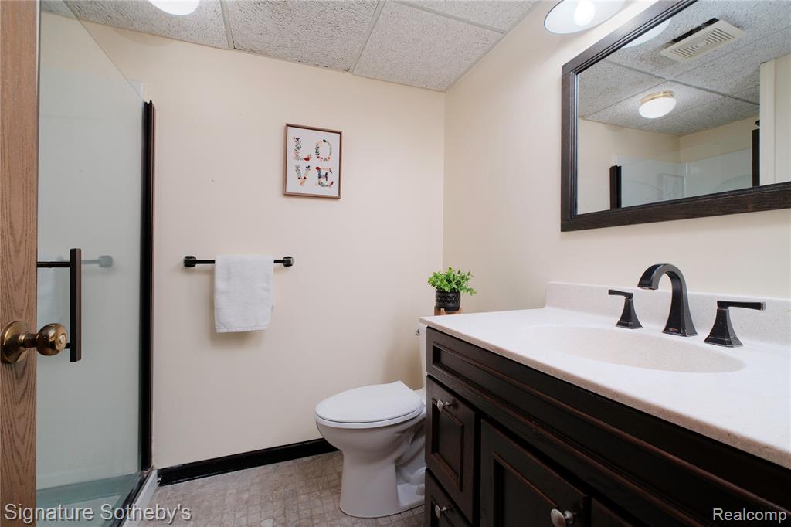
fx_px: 329
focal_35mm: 15
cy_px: 264
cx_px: 396
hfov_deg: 100.4
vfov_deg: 77.3
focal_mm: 10
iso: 640
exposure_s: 1/250
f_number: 7.1
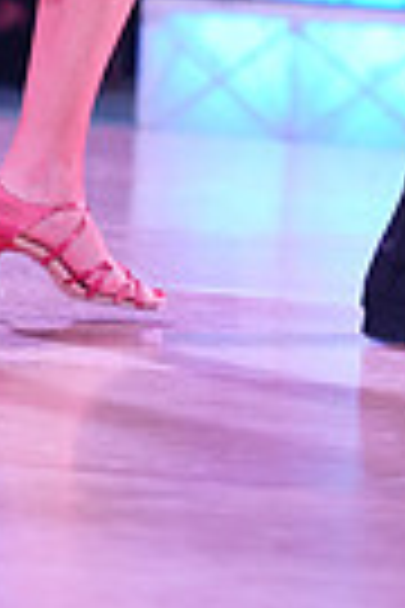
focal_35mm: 560
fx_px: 9449
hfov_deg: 2.5
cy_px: -450
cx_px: 443
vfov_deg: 3.7
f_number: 2.8
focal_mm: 130
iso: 2000
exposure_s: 1/500
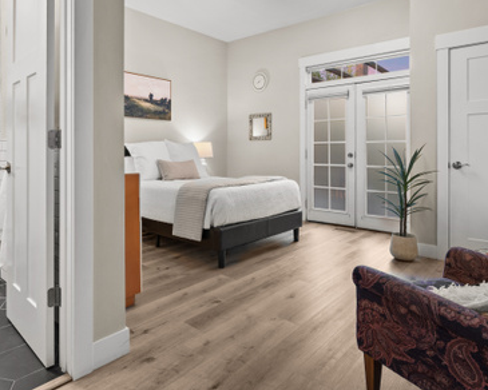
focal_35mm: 23
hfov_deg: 72.5
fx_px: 332
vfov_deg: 60.0
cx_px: 223
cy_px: 143
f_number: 7.1
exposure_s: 1/4
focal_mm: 14
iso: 500
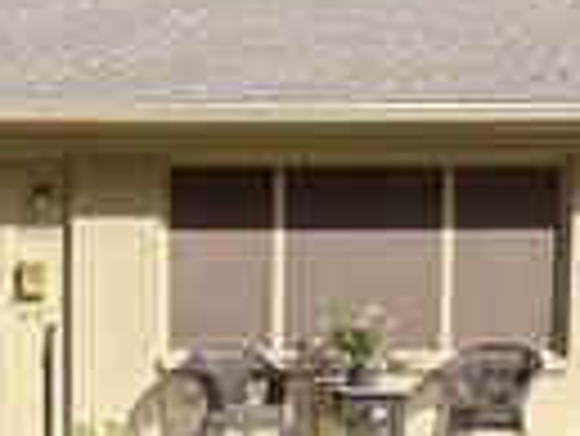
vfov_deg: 12.3
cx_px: 135
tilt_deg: -5.1
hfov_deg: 16.4
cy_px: 476
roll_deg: -0.3
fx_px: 1996
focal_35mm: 119
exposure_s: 1/2801
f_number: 1.78
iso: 80
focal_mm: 6.76
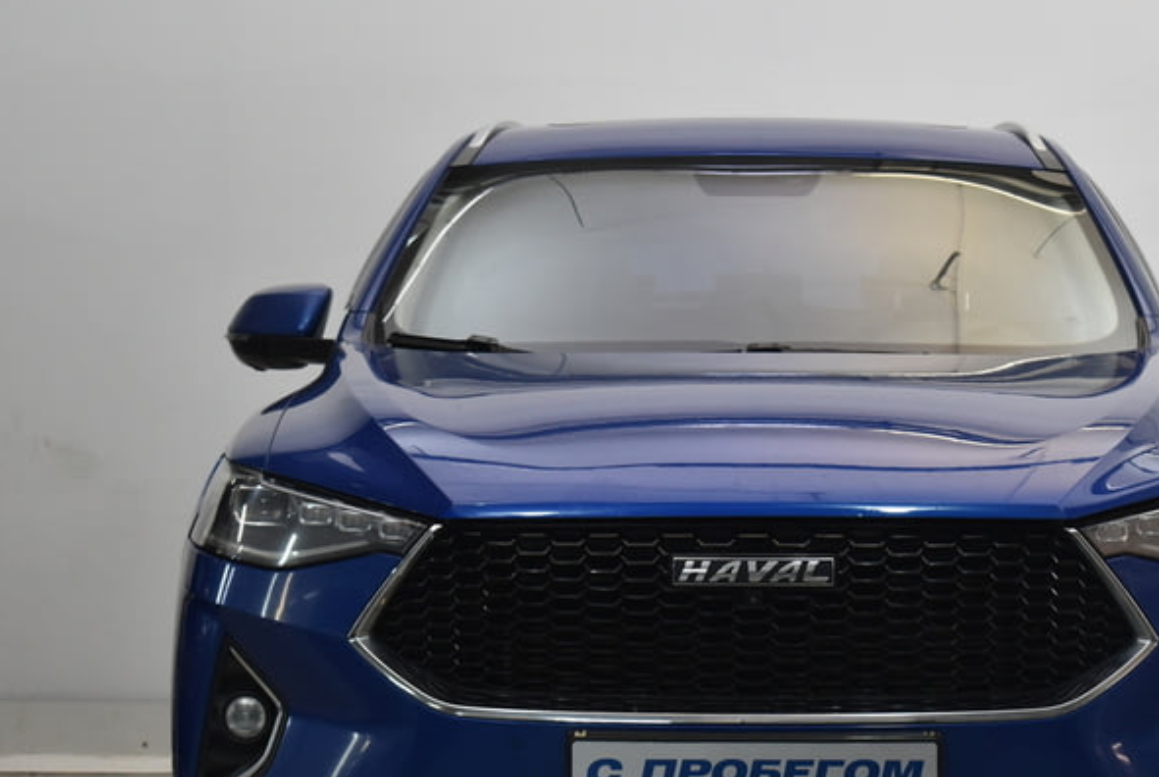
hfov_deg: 19.4
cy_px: 536
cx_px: 767
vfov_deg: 13.1
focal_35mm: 105
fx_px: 3385
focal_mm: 46
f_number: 5.6
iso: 800
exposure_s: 1/80
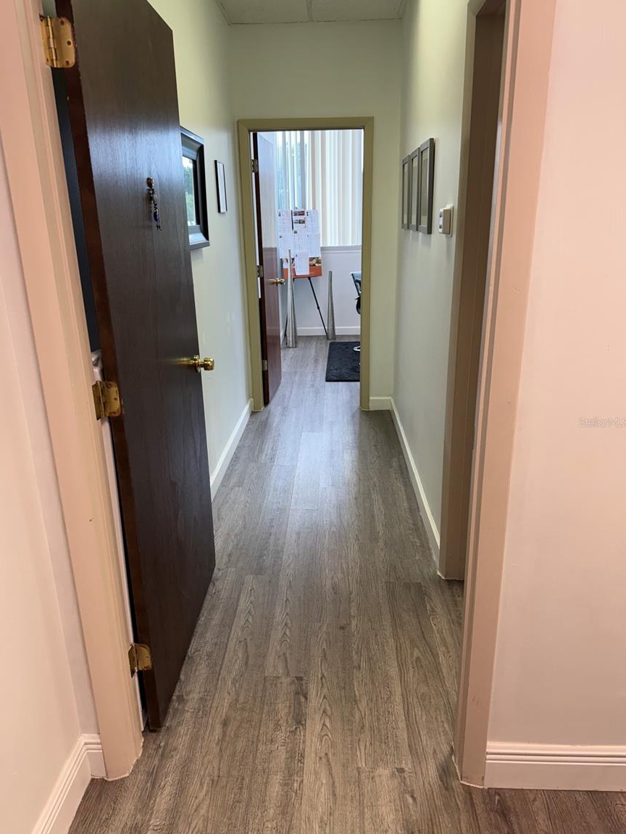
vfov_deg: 69.4
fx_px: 603
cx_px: 304
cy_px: 422
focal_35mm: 25
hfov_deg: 54.9
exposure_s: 1/120
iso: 160
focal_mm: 6.76
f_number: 1.78
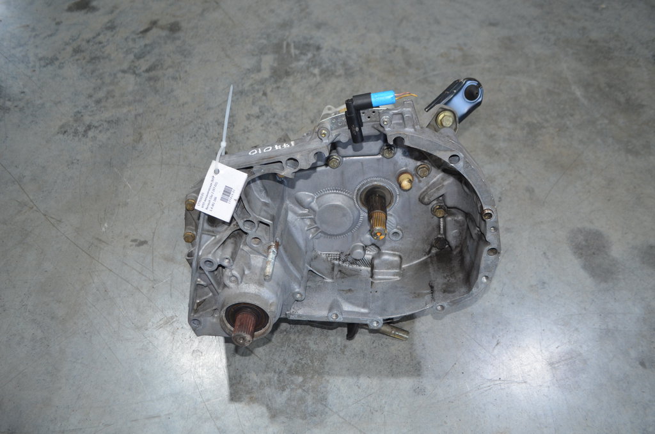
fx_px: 545
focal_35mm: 30
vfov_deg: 43.4
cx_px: 328
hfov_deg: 62.0
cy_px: 217
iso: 560
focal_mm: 20
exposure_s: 1/60
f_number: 3.8
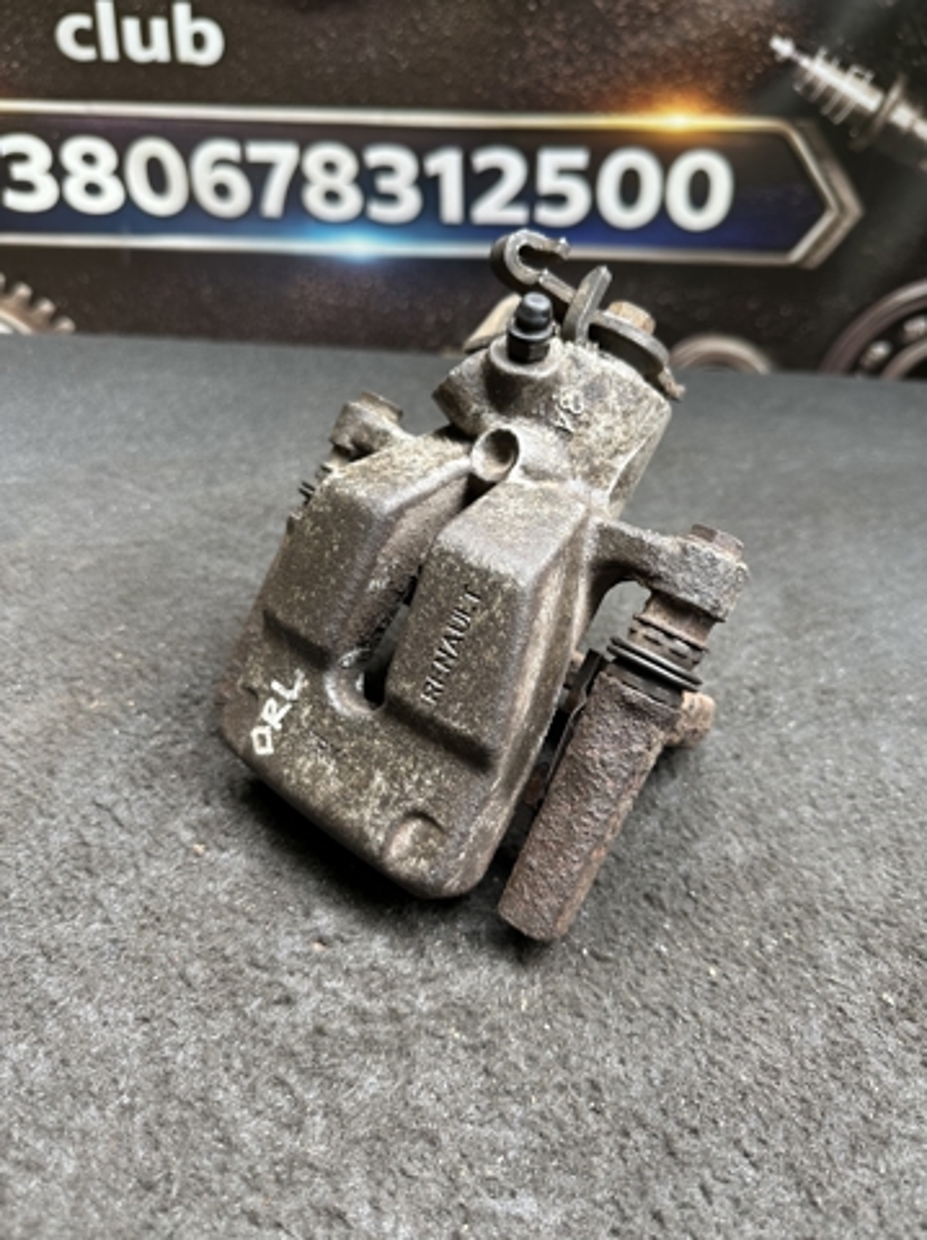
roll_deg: -5.2
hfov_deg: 56.7
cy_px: 620
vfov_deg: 71.7
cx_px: 464
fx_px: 858
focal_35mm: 24
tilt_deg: -32.5
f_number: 1.78
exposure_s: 1/121
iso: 125
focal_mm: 6.86
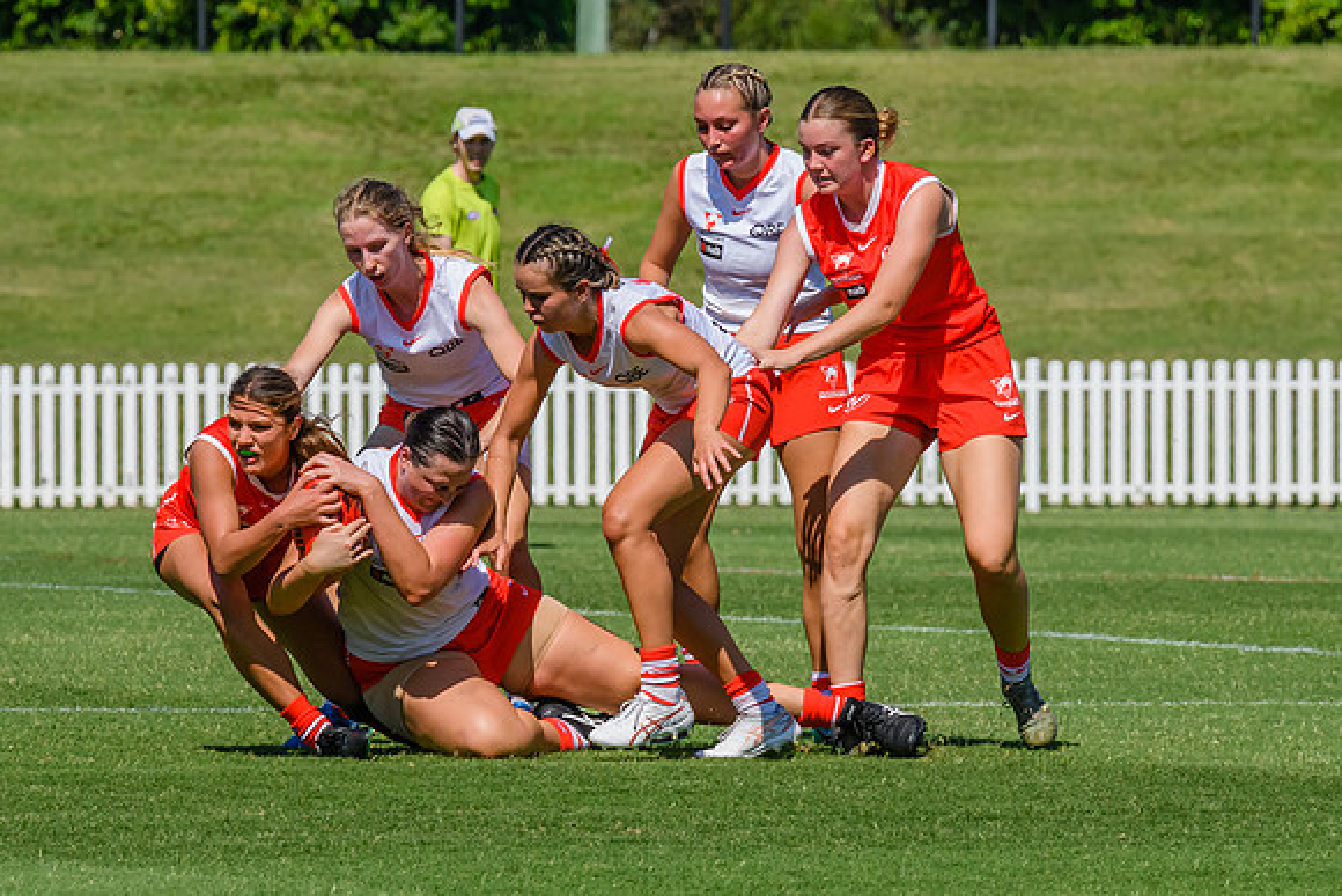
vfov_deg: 2.3
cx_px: 500
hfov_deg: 3.4
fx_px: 22662
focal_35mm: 608
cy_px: 543
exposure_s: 1/2000
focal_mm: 280
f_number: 9
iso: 800
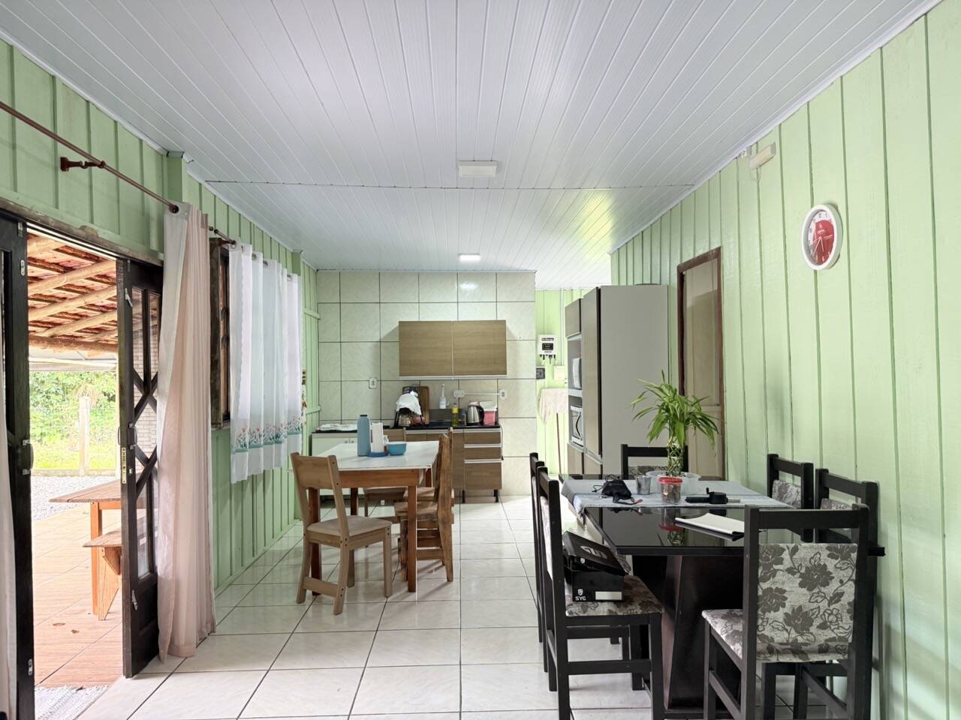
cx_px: 480
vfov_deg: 56.8
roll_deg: -0.4
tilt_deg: +1.2
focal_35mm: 24
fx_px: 666
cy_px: 360
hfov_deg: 71.6
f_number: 1.78
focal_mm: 6.76
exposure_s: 1/60
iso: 160
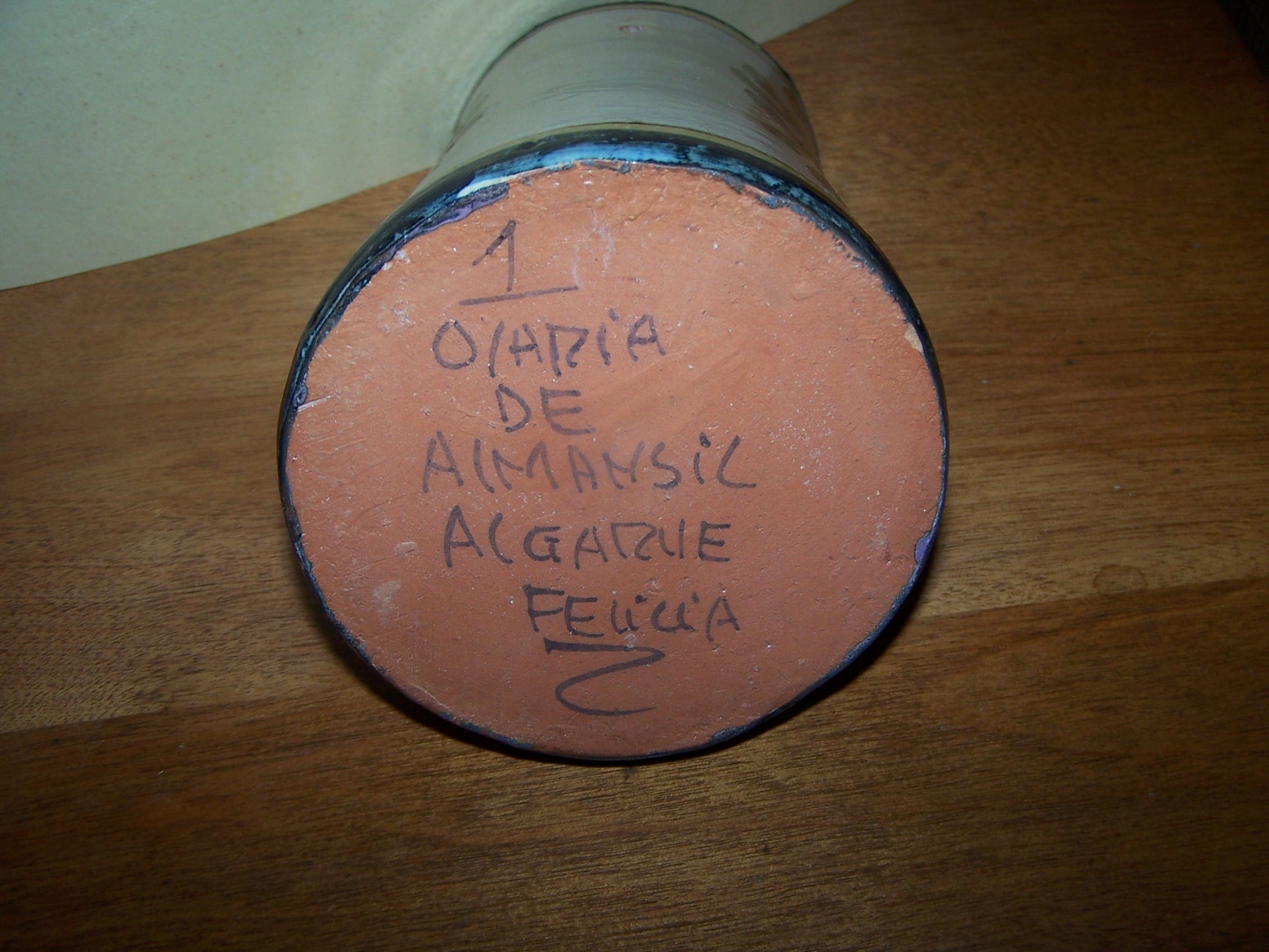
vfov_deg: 37.7
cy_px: 476
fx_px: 1393
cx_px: 634
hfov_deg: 49.0
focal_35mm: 38
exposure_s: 1/60
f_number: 2.8
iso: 80
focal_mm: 6.3
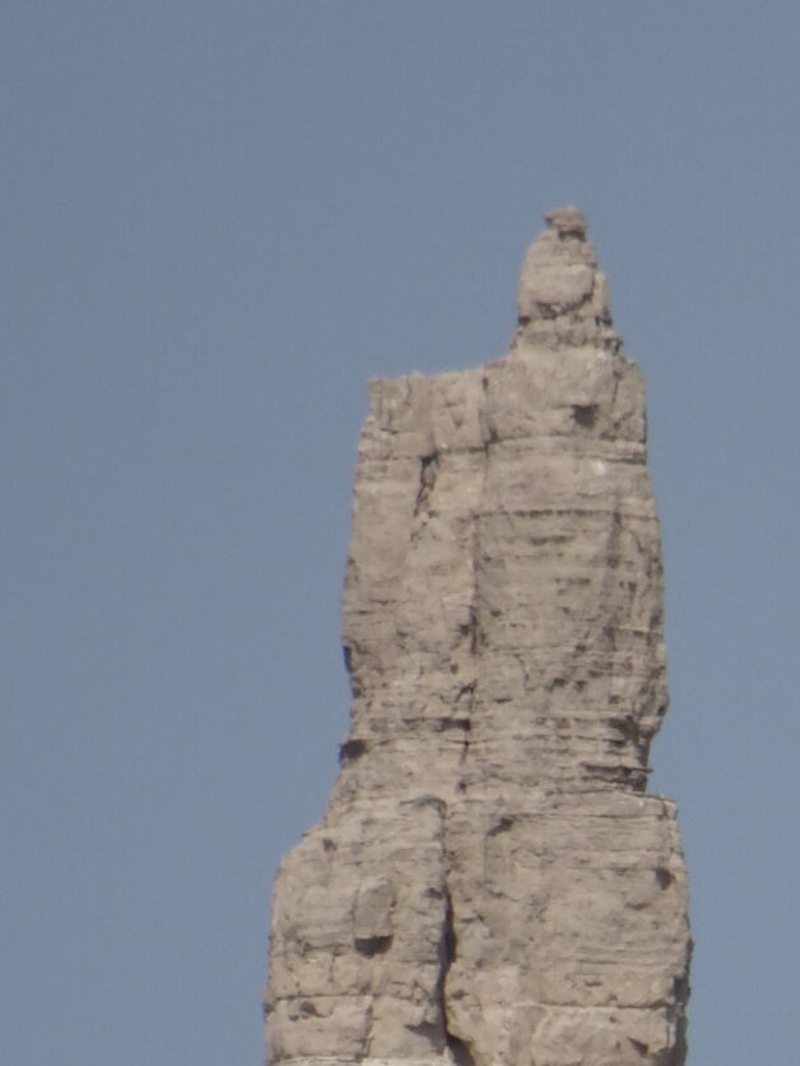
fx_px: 68095
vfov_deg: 0.9
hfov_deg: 0.7
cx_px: 593
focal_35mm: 2211
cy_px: 1454
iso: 80
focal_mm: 122.45
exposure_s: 1/640
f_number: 6.3
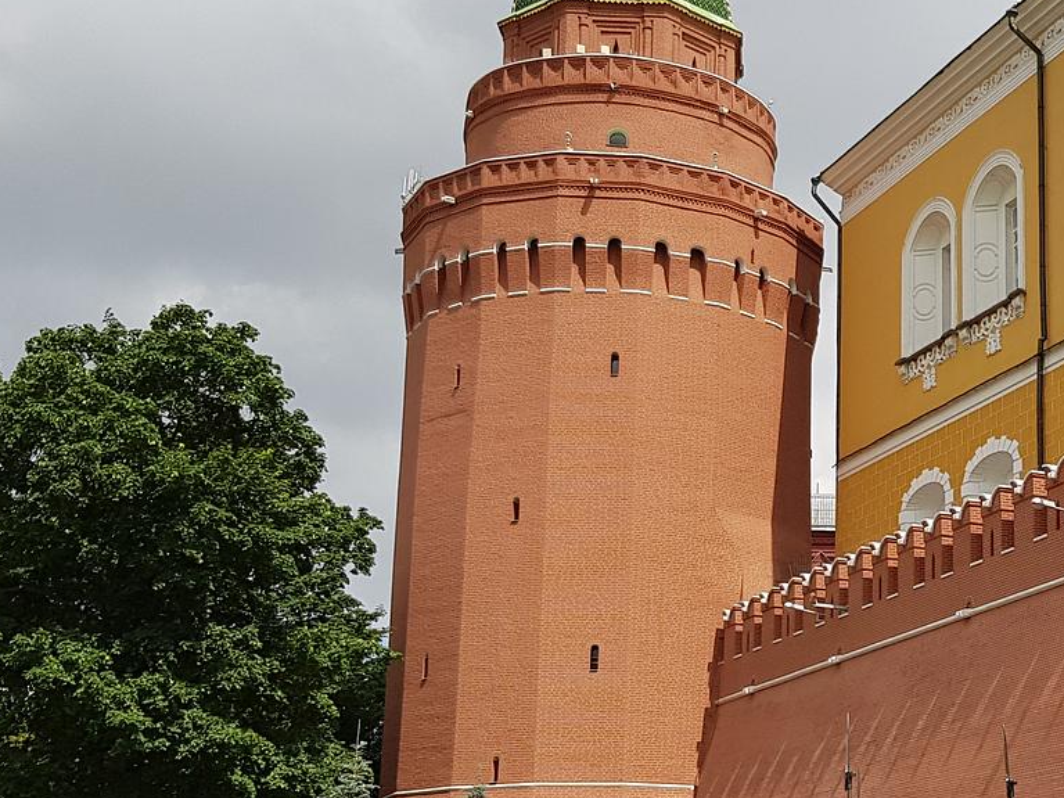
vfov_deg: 22.5
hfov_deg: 28.5
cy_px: 496
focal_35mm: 65
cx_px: 984
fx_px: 1998
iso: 40
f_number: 1.7
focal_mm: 4.2
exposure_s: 1/2912
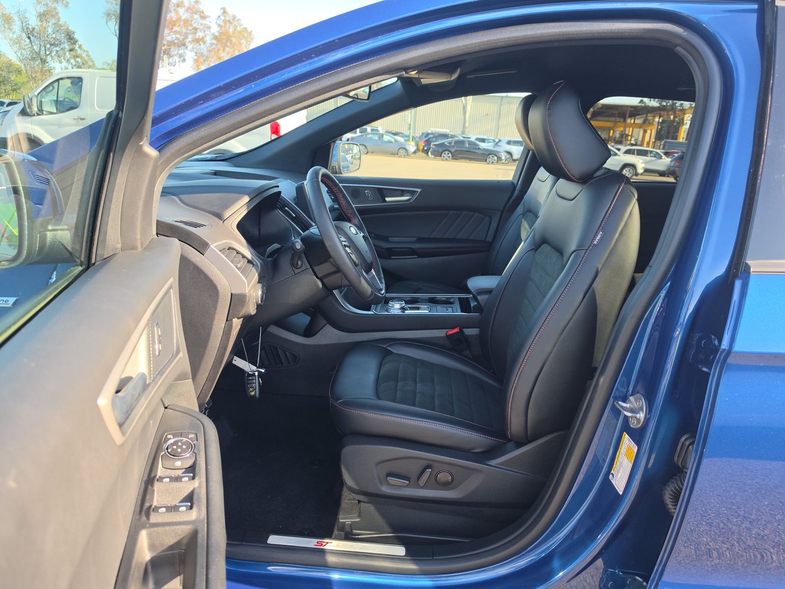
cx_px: 392
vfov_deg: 58.9
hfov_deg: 73.9
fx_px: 522
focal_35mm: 23
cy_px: 294
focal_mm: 6.5
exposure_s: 1/135
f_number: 1.4
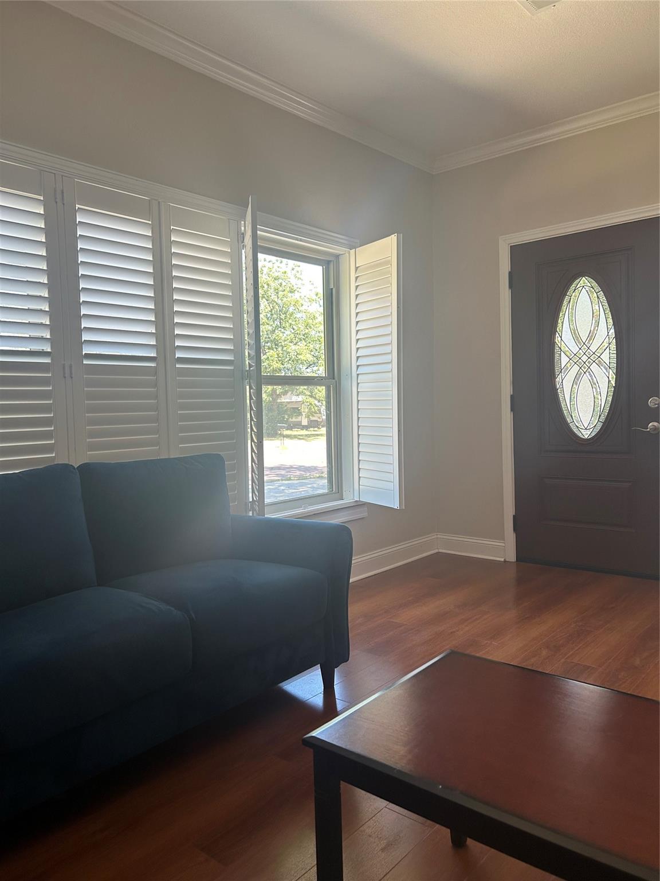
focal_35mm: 26
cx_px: 330
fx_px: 661
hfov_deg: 53.1
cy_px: 440
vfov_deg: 67.3
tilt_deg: -1.7
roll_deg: +1.3
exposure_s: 1/121
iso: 80
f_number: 1.5
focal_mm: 5.7
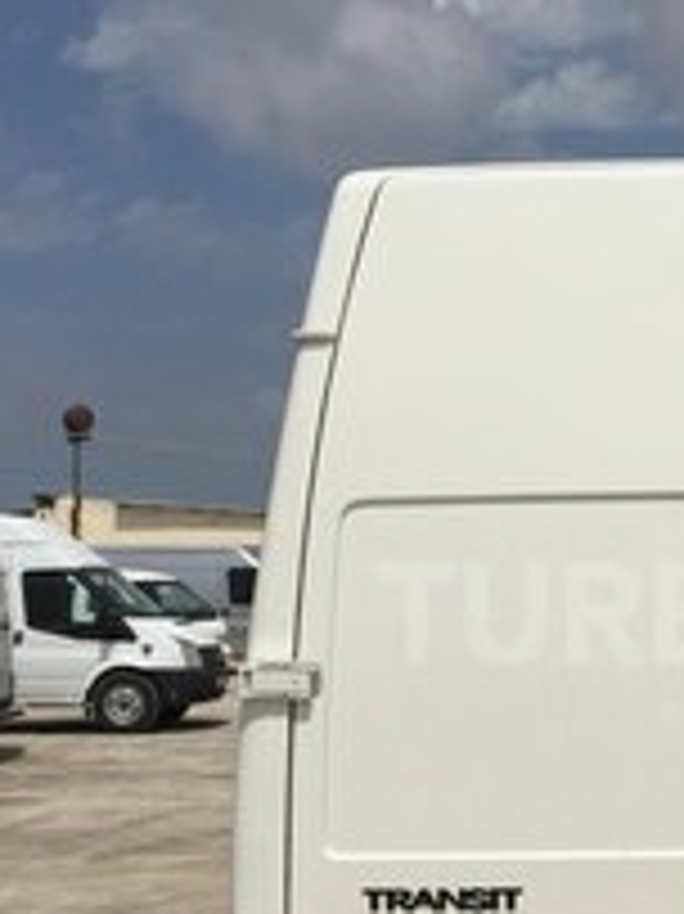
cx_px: 724
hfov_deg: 19.9
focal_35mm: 71
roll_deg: -0.1
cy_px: 612
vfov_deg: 27.2
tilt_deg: +0.4
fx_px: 1873
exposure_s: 1/9901
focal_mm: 4.15
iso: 32
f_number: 2.2
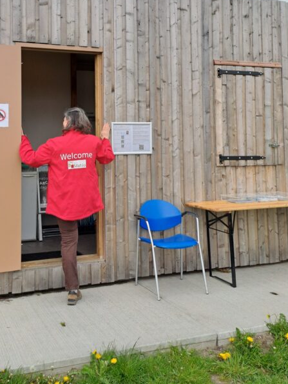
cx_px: 119
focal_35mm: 43
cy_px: 106
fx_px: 476
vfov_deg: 42.7
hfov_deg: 33.5
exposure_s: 1/1689
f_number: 1.8
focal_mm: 4.65
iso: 32
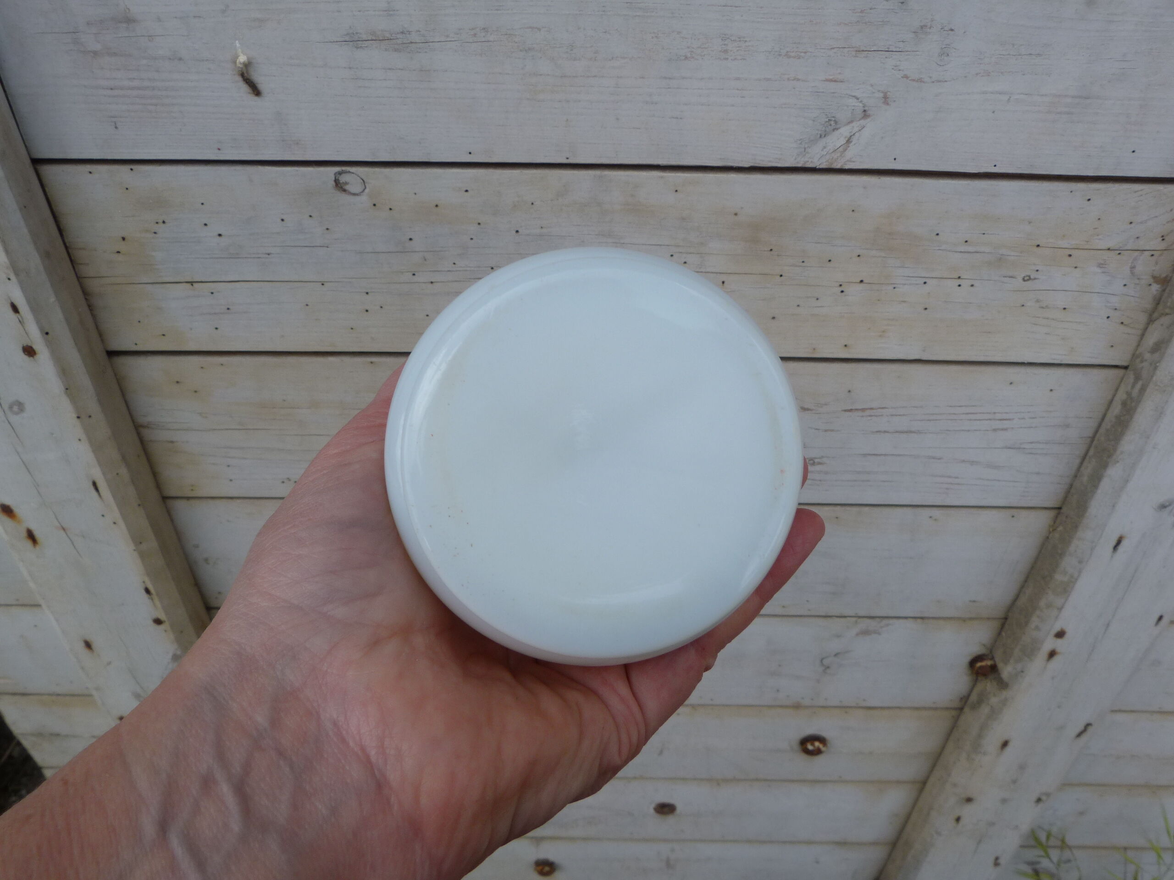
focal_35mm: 25
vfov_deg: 54.9
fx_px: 848
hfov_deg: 69.4
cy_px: 440
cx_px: 587
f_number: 4.5
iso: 80
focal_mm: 4.5
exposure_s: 1/200
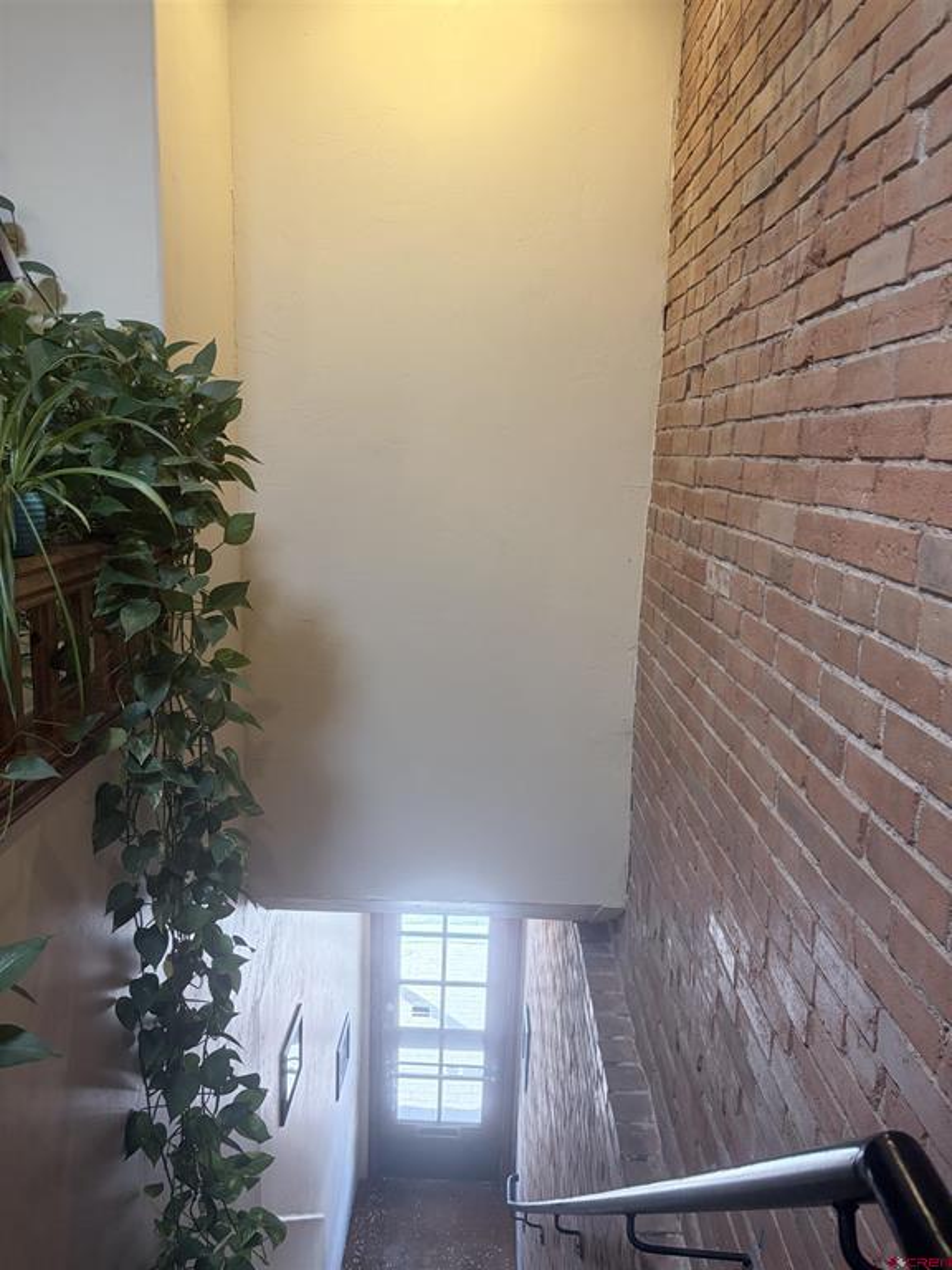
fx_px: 953
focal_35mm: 26
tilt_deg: -10.0
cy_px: 635
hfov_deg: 53.1
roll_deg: -2.4
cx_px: 476
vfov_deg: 67.3
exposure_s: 1/120
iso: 200
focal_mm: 5.96
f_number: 1.6
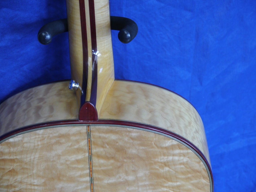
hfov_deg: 23.0
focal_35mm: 85
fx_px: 629
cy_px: 96
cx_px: 129
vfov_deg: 17.4
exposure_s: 1/80
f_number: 5.6
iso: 800
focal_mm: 42
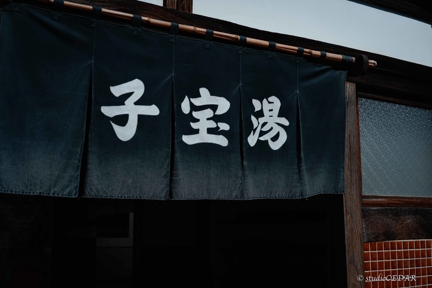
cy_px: 144
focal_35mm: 45
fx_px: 540
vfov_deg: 29.9
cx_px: 216
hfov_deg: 43.6
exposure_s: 1/6000
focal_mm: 45
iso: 100
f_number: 2.8
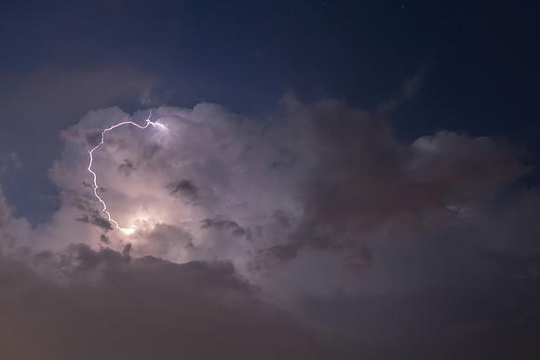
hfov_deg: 52.2
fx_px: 544
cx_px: 341
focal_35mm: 36
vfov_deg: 36.4
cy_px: 229
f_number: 4.5
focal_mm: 24
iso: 1600
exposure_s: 2.5
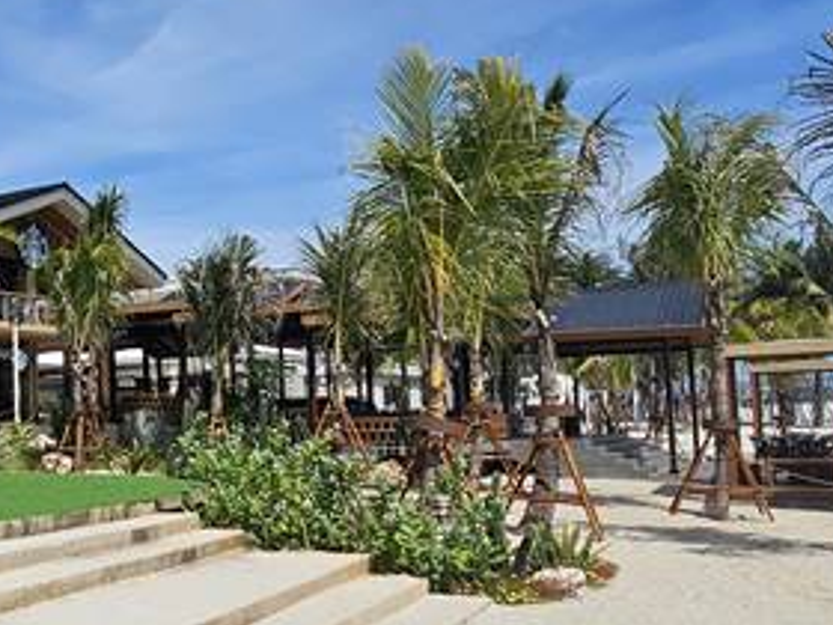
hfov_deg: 43.5
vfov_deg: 36.8
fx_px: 938
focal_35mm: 39
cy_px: 329
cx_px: 74
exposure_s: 1/4579
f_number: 2.2
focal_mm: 2.2
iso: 50
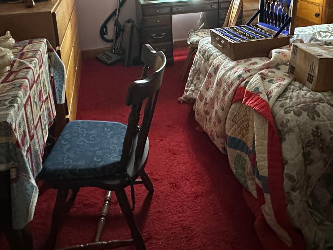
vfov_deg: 39.6
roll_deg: +0.7
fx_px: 317
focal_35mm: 33
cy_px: 22
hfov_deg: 54.9
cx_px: 201
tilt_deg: -13.6
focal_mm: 2.22
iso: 1250
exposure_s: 1/44
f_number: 2.2
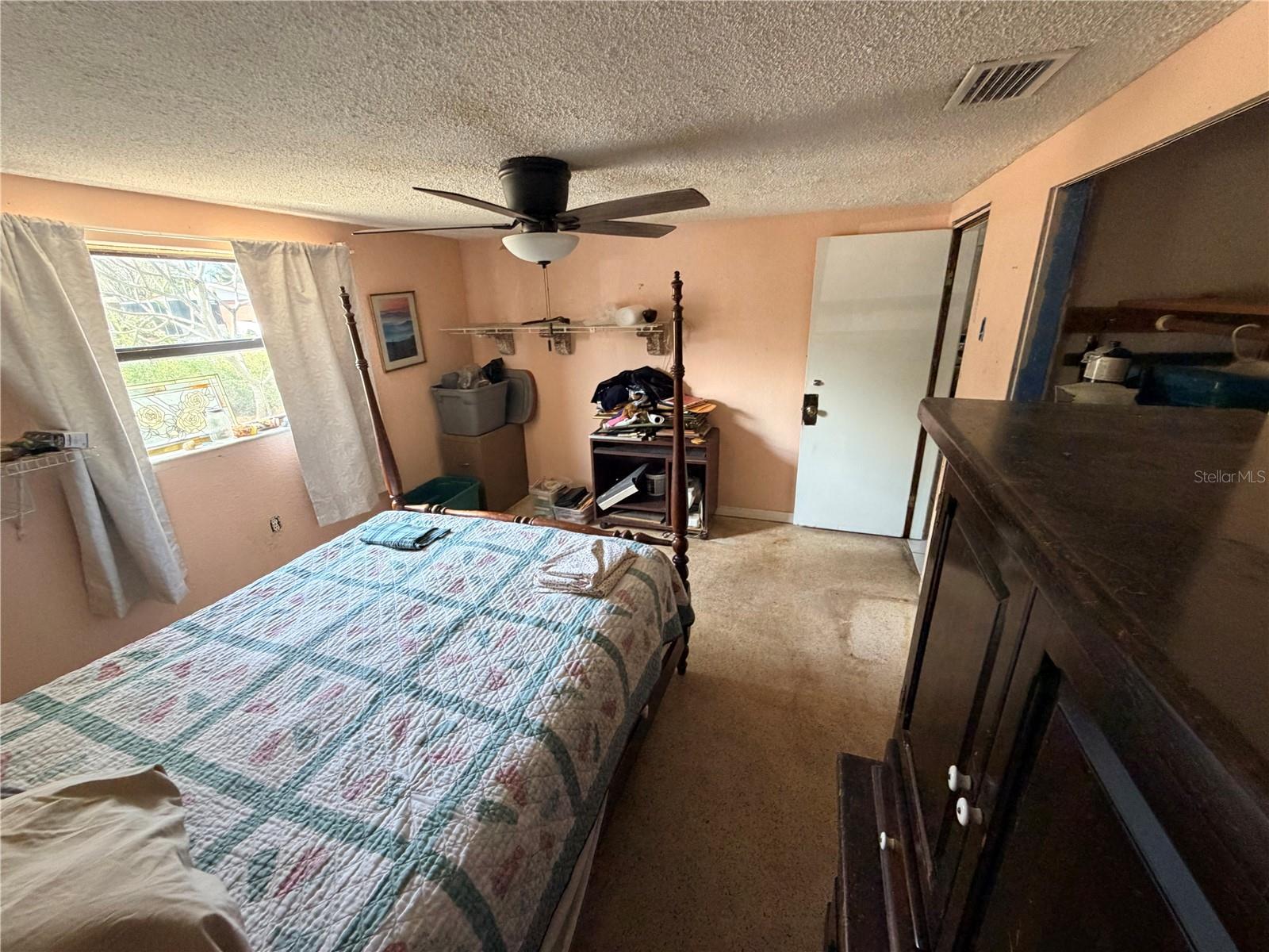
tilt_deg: -18.3
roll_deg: +1.7
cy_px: 476
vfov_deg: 85.7
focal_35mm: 14
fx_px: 513
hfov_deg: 102.1
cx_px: 634
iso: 320
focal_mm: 2.22
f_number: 2.2
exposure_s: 1/80
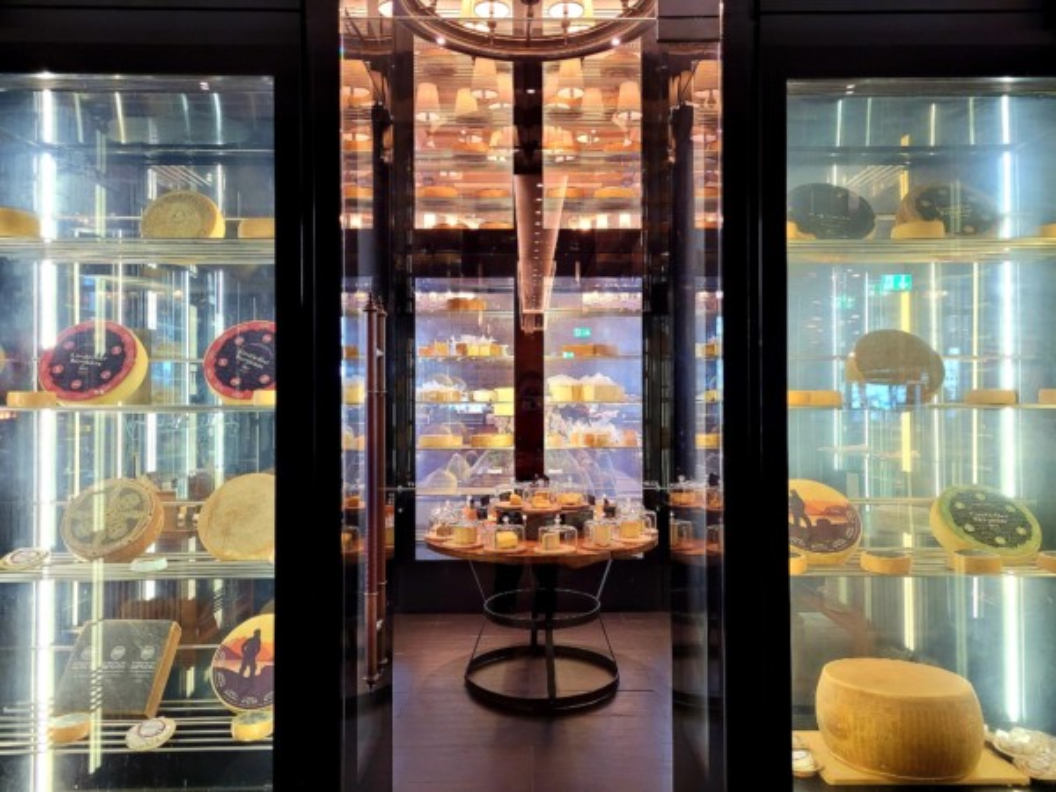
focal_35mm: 26
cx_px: 528
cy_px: 396
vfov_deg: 53.1
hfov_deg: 67.3
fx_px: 793
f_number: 1.8
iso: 320
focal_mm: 5.4
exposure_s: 1/50
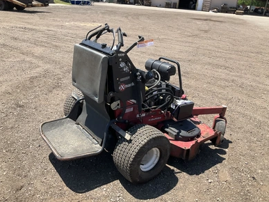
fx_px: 233
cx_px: 133
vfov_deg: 46.8
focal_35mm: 30
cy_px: 100
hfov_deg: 60.0
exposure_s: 1/1015
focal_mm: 3
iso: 25
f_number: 1.8
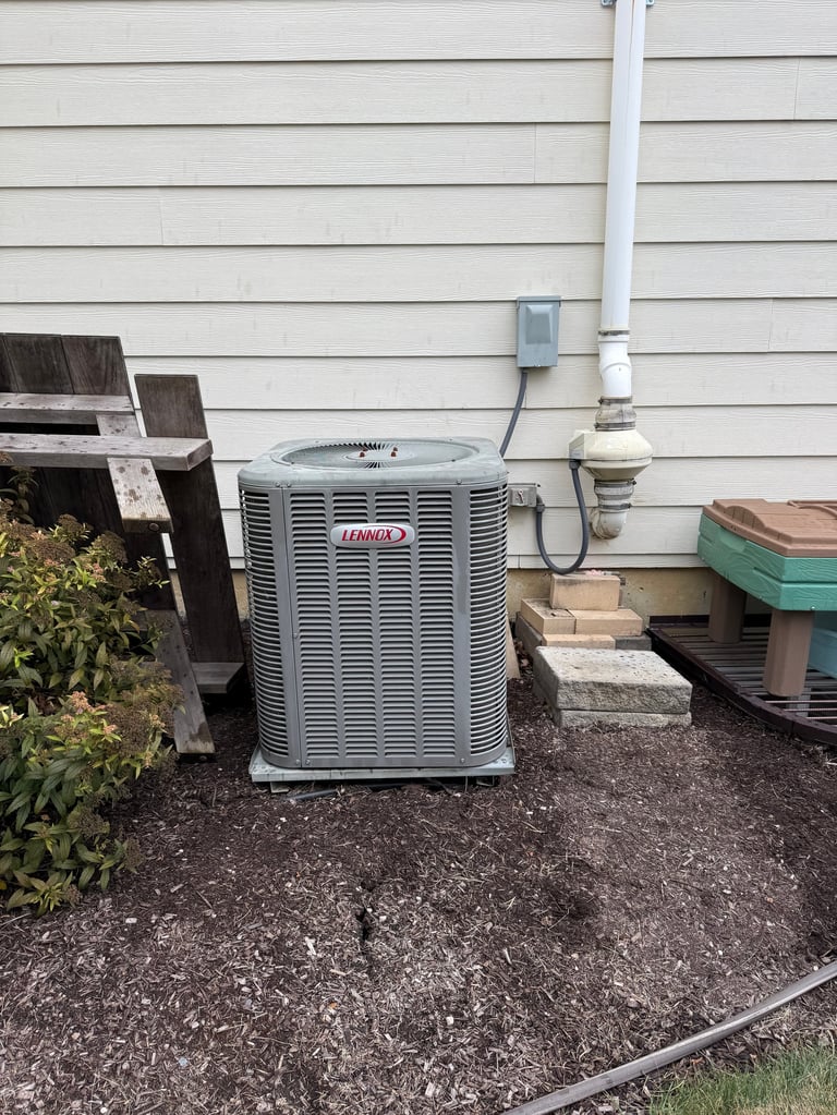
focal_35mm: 24
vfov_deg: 71.6
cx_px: 418
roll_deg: -1.5
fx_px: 773
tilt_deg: -13.9
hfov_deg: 56.8
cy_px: 558
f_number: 1.78
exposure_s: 1/435
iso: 80
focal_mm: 6.76
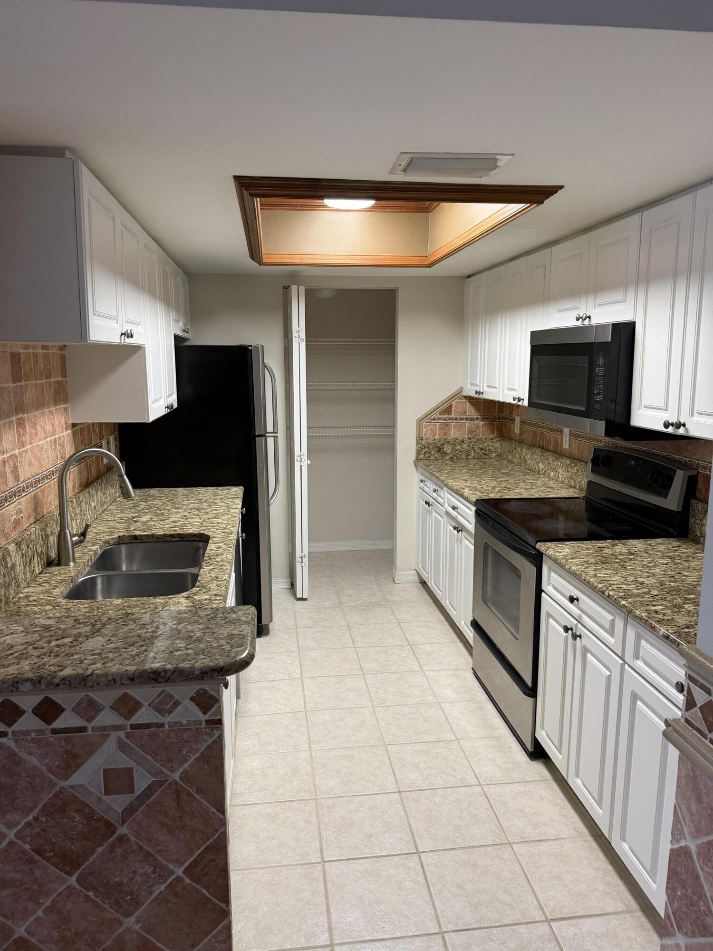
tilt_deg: -8.5
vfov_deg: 71.6
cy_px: 476
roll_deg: +0.1
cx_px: 356
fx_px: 659
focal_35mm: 24
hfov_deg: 56.8
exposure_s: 1/60
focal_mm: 6.76
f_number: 1.78
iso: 250
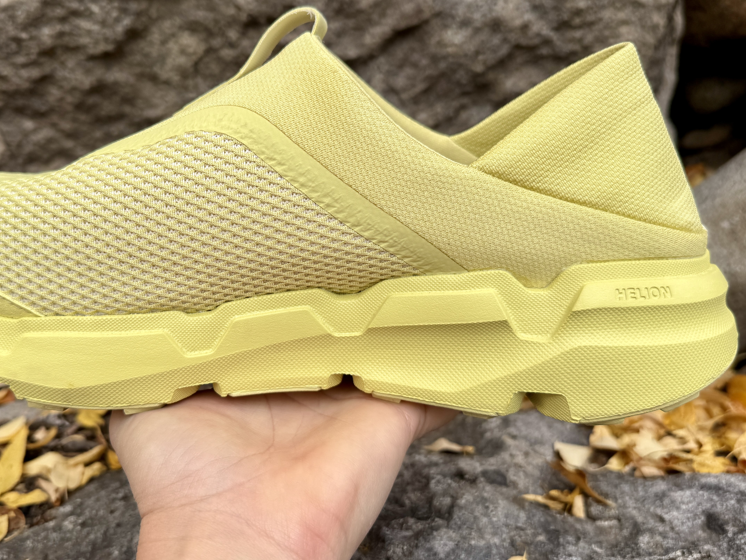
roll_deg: +0.4
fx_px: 690
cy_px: 281
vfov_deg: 44.2
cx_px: 310
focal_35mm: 32
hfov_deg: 56.5
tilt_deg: -16.9
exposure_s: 1/414
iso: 80
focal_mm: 6.76
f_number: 1.78
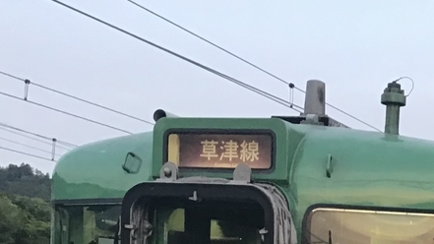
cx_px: 484
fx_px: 1059
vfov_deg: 12.4
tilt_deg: -4.3
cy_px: 391
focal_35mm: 92
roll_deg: -2.7
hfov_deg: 21.9
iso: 40
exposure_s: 1/30
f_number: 2.4
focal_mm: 3.3
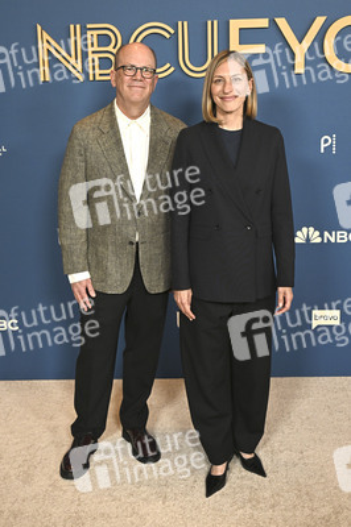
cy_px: 264
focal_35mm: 44
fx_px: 645
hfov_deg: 30.5
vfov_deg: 44.5
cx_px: 176
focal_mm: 44
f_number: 5
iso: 2000
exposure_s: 1/320
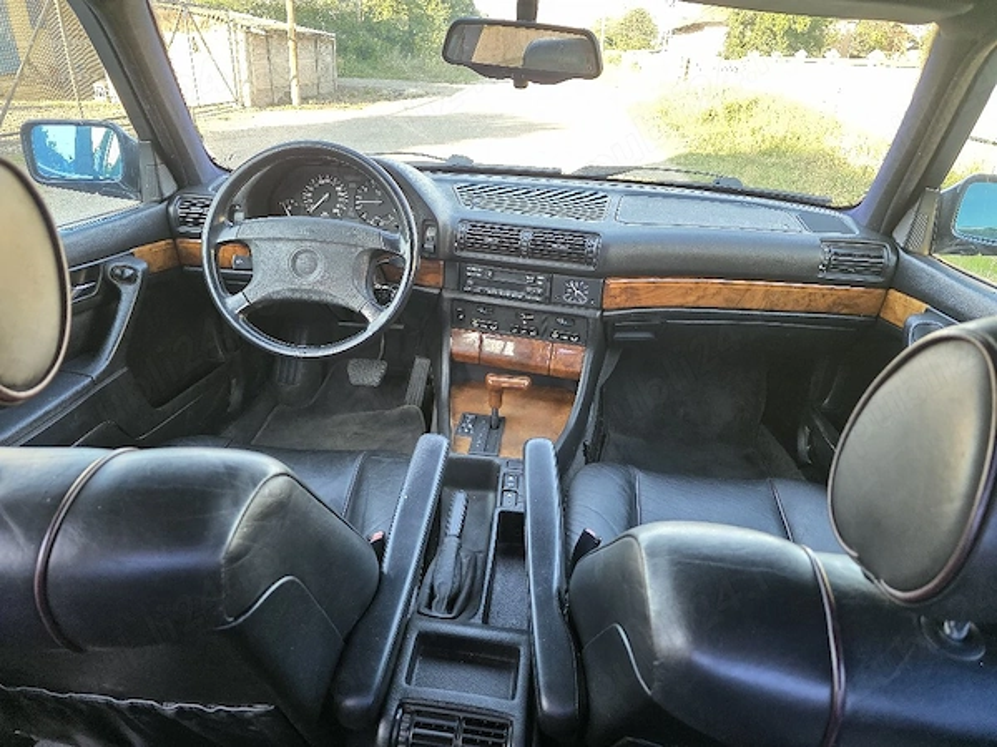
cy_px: 374
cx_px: 498
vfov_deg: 58.9
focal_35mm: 23
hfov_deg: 73.9
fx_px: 662
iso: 160
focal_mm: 6.3
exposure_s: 1/101
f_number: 1.7
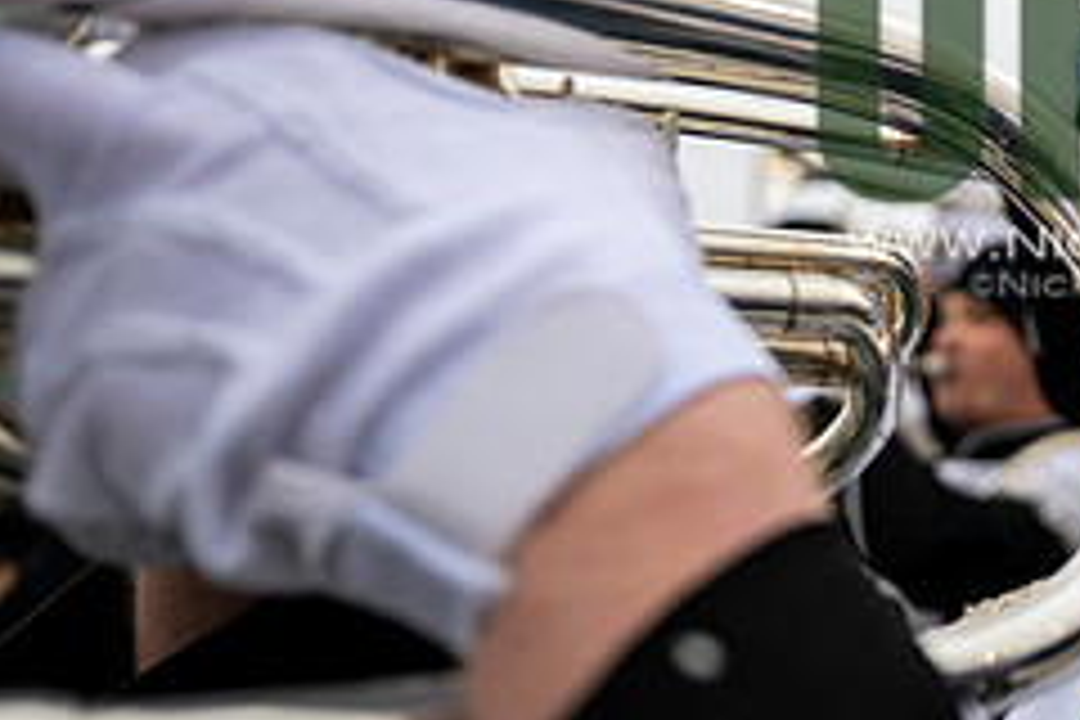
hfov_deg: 31.1
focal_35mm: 58
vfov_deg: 22.8
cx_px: 1156
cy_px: 83
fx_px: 1740
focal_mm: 24
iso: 160
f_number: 2.8
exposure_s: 1/500
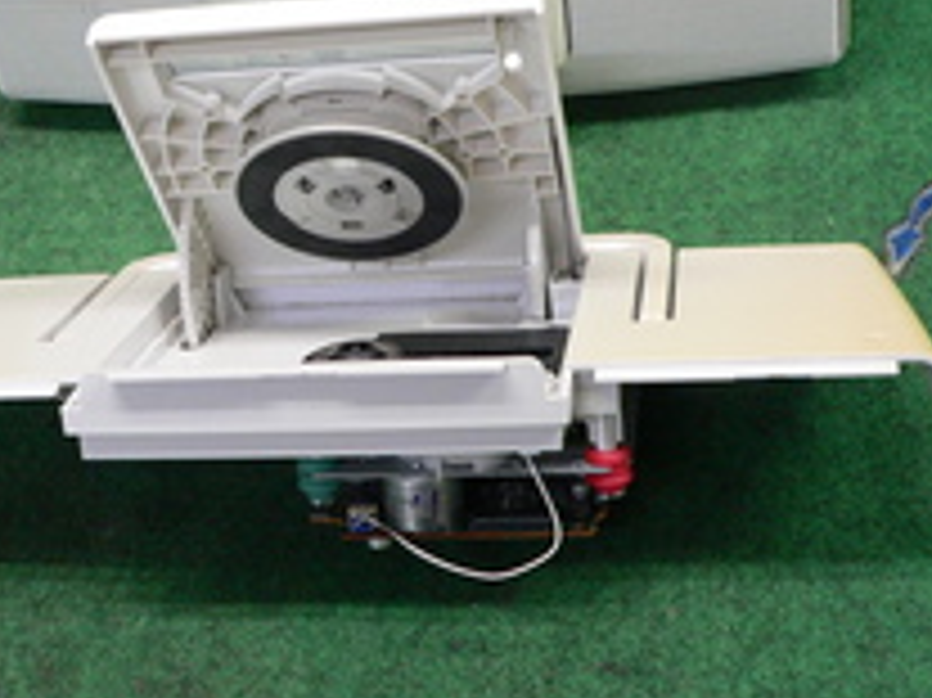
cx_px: 387
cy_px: 79
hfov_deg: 29.4
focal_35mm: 66
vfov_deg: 21.8
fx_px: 1776
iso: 200
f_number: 2.8
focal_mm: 6
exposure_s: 1/25
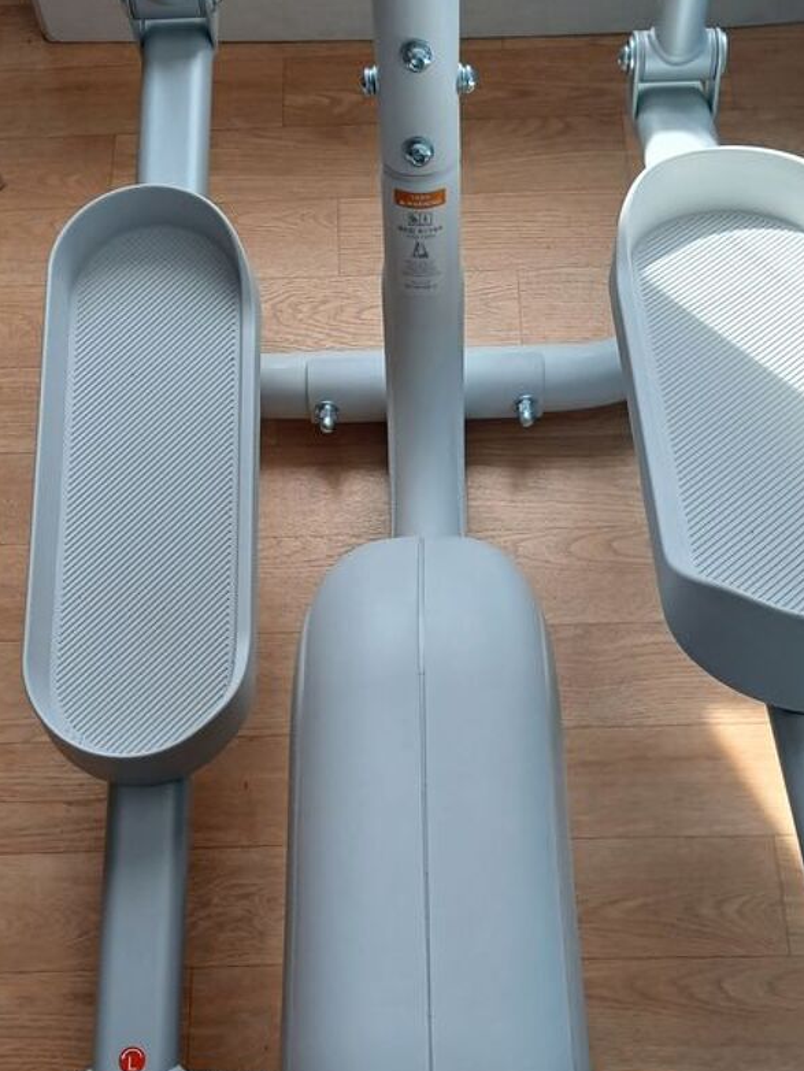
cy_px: 624
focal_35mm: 46
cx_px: 397
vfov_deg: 41.1
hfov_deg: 31.5
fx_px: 1424
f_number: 1.8
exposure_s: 1/50
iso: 32
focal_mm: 3.98
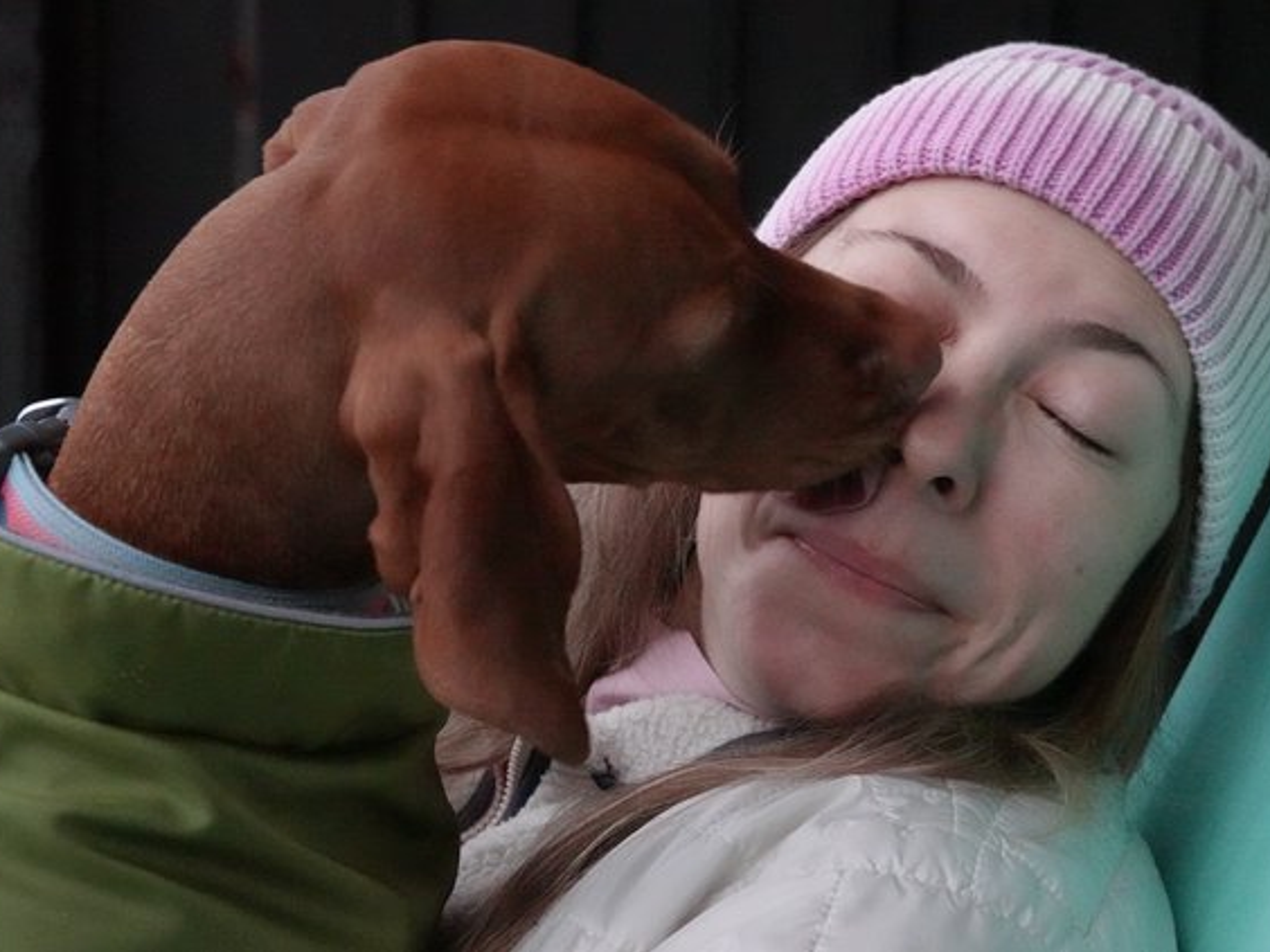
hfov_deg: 23.0
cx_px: 651
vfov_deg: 17.4
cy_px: 475
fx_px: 3119
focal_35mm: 85
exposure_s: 1/100
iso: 6400
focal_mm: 28.54
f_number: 4
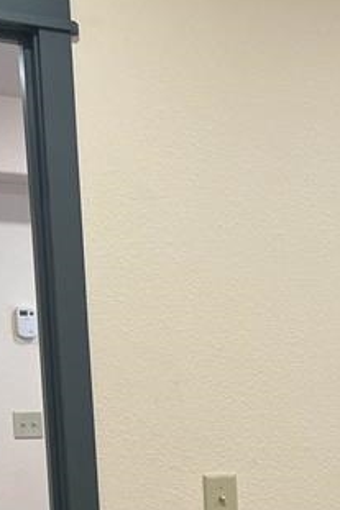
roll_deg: -0.3
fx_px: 1262
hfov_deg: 14.2
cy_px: 592
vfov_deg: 21.4
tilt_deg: -10.4
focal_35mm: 89
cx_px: 527
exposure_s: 1/120
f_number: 1.5
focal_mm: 5.7
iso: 100
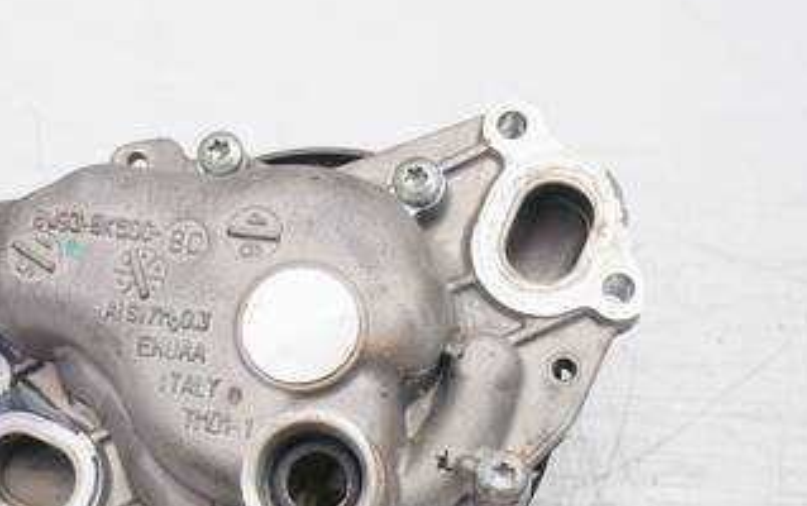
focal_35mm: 51
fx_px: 1123
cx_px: 235
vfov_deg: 25.1
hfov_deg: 38.8
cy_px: 374
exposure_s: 1/80
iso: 200
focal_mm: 16
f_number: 4
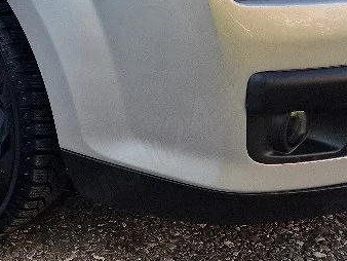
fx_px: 682
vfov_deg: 19.3
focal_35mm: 68
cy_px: -113
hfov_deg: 26.3
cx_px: -34
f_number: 1.8
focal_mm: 6.4
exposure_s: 1/312
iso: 50
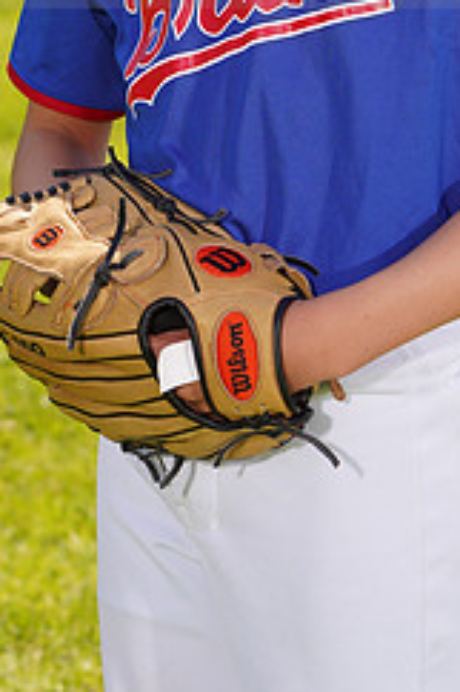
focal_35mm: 240
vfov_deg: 8.5
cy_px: -83
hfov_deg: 5.7
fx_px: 4606
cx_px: 136
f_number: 9
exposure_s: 1/160
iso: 100
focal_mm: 100
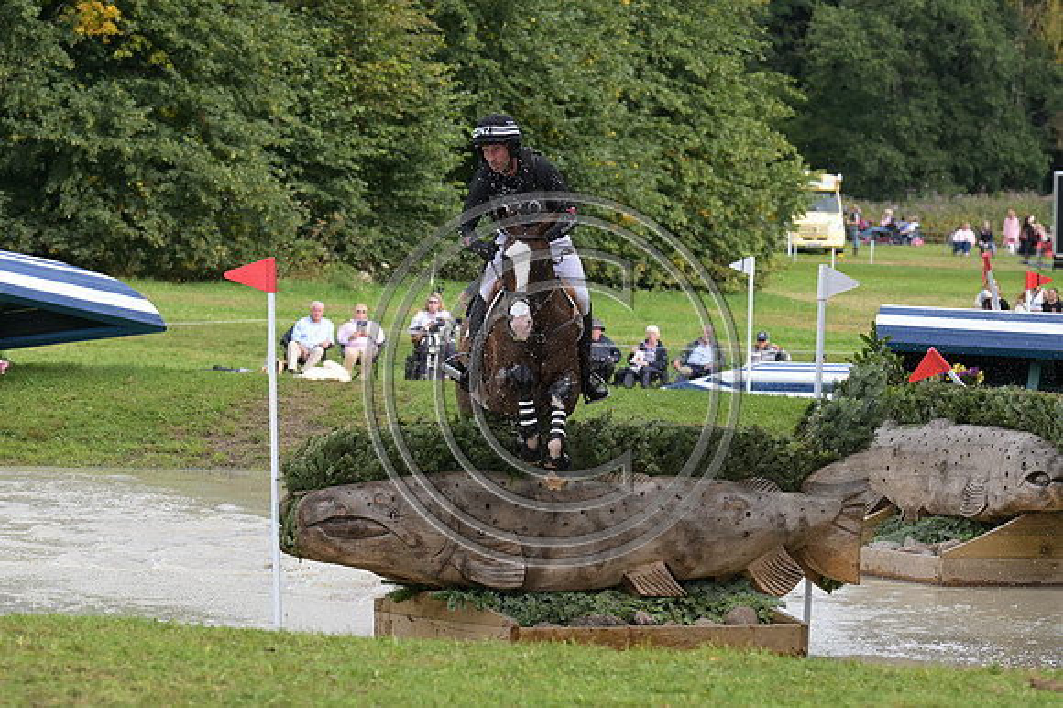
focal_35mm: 240
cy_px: 354
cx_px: 532
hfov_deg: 8.6
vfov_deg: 5.7
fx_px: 7082
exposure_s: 1/1250
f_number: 5.6
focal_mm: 160
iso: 720
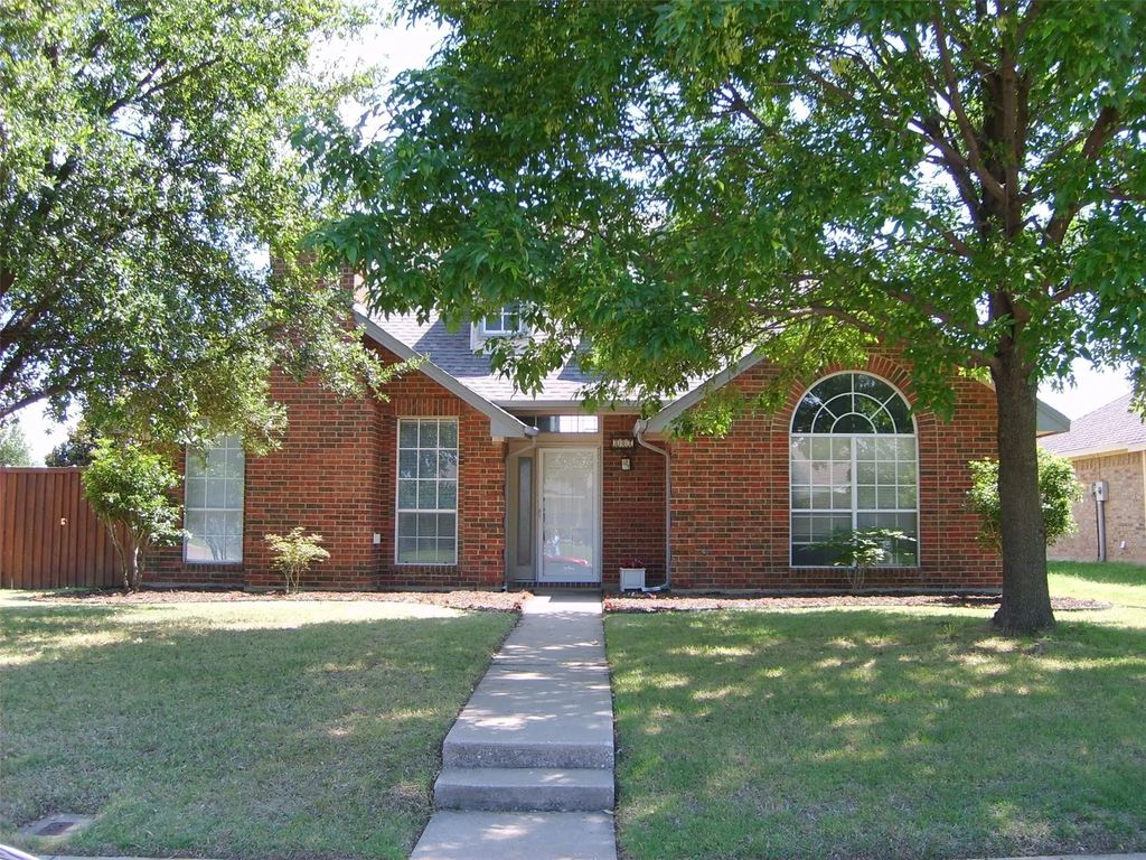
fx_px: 1159
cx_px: 573
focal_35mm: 35
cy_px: 430
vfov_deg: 40.7
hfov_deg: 52.6
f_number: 2.8
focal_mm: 5.8
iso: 50
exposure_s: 1/180
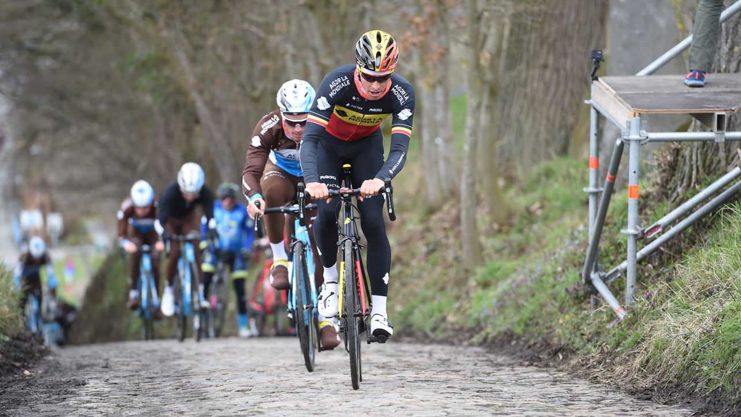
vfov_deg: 5.8
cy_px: 224
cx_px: 370
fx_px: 4127
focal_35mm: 210
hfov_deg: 10.3
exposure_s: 1/1000
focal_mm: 200
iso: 800
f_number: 4
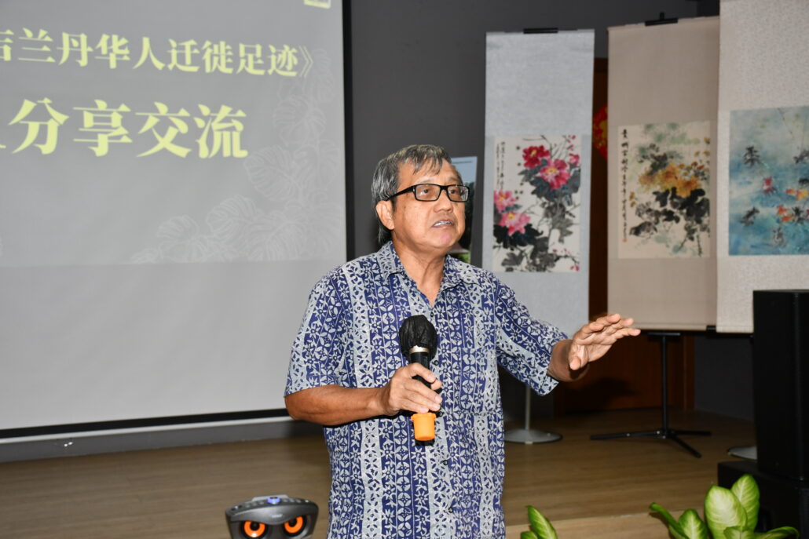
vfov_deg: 28.1
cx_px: 404
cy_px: 270
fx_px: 1079
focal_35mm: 48
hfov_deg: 41.1
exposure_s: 1/80
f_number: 5.6
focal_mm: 32
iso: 250
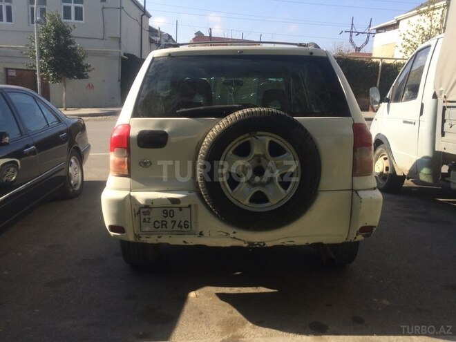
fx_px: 382
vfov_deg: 48.2
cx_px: 228
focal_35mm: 29
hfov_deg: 61.7
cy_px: 171
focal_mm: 4.15
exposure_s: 1/1053
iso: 32
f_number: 2.2
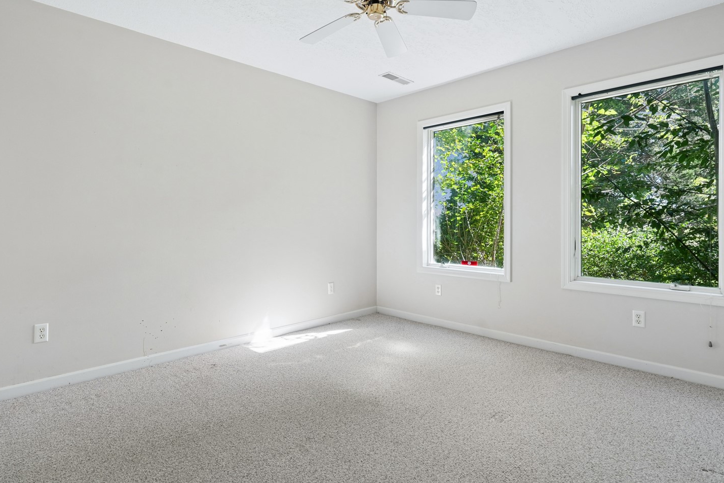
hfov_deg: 86.7
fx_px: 382
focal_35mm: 19
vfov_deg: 64.5
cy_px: 222
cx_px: 335
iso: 500
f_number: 8
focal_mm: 16
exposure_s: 1/40
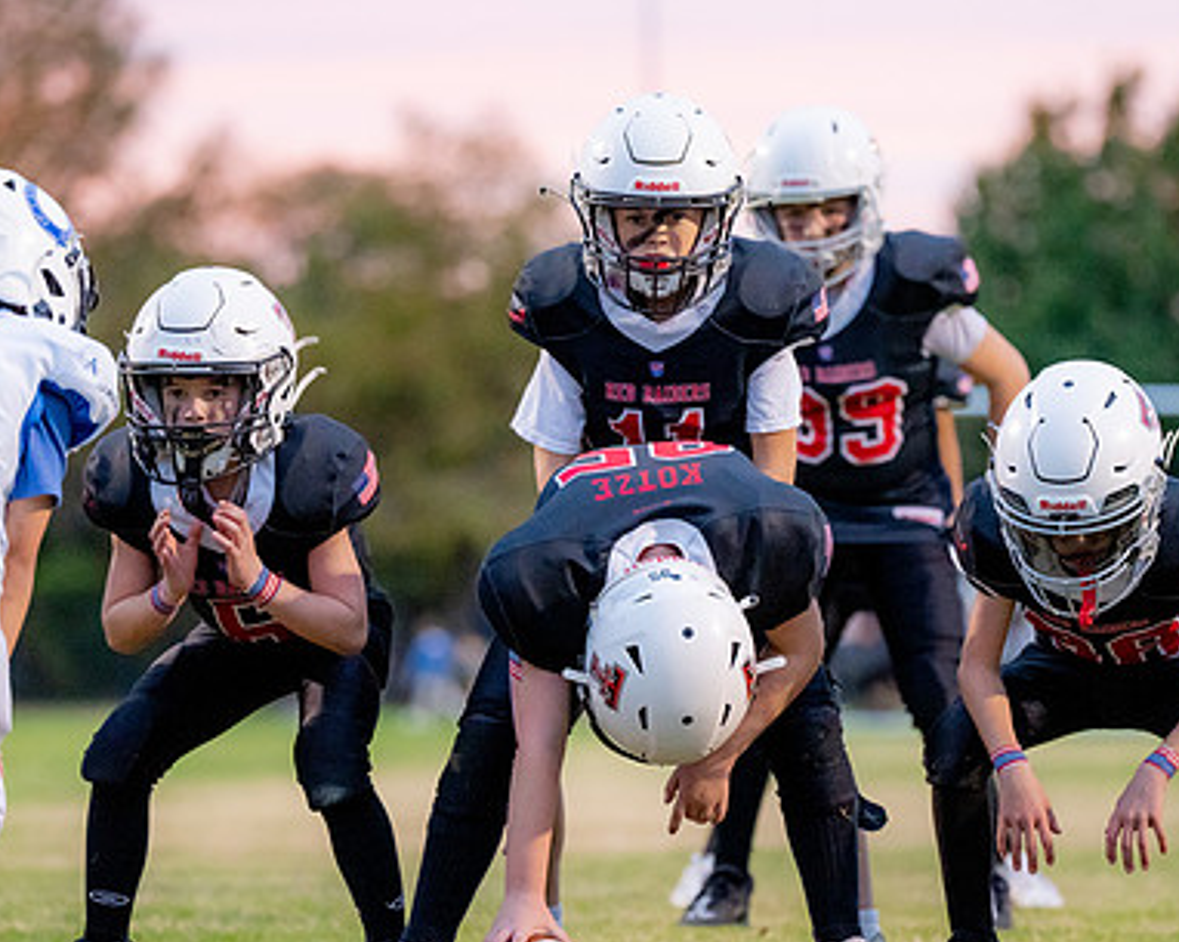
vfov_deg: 6.1
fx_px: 8787
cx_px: 612
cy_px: 524
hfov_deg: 7.7
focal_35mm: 252
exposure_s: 1/1250
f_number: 2.8
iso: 4000
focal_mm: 146
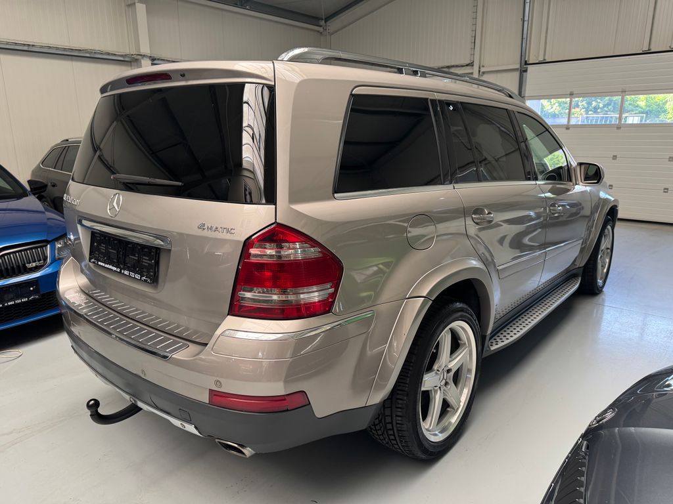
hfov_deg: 71.6
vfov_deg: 56.8
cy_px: 252
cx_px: 336
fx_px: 467
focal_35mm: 24
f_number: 1.78
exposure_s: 1/121
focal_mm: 6.76
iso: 160
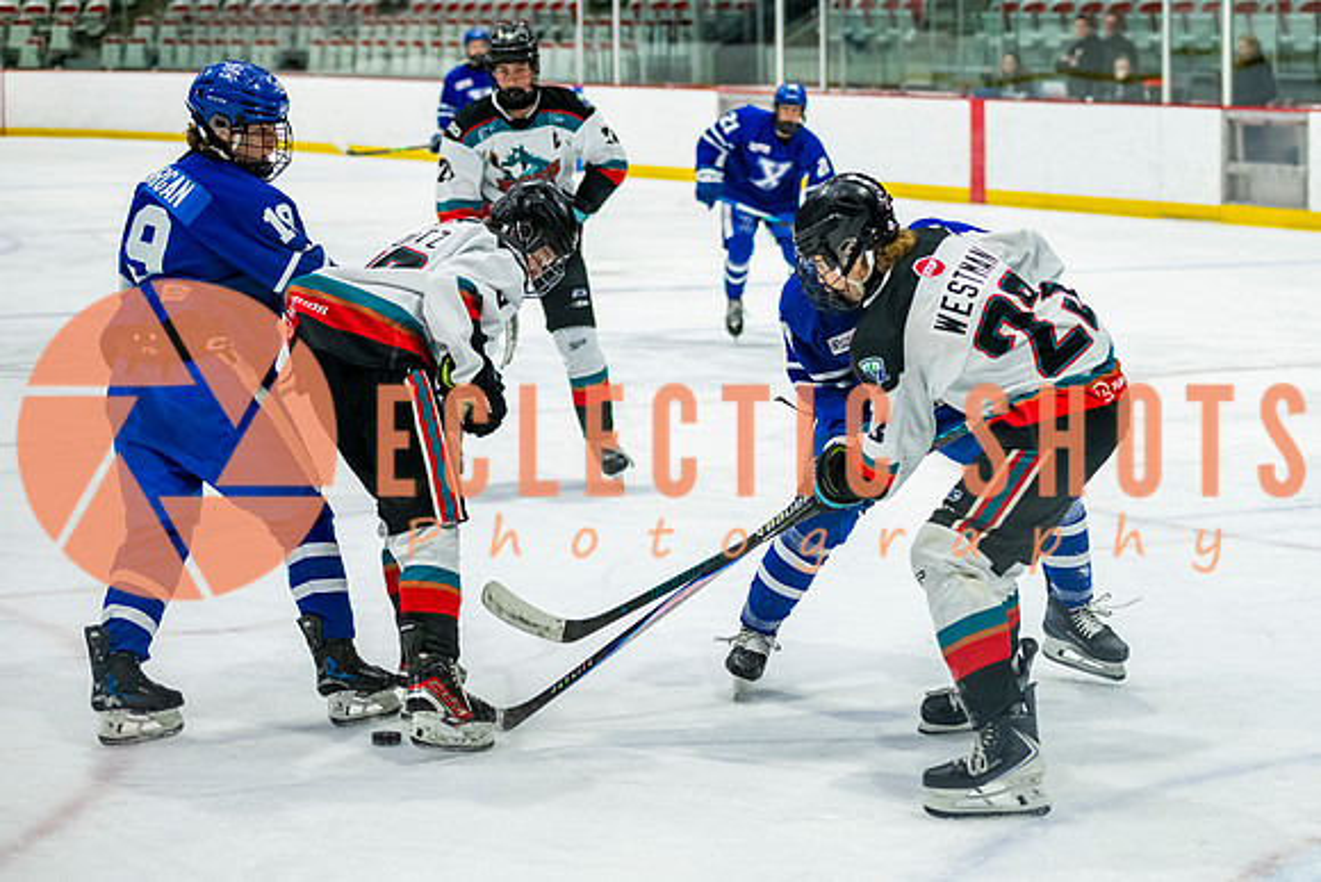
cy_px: 419
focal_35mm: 96
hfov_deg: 21.2
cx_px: 877
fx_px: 3521
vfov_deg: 14.3
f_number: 3.2
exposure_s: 1/800
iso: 1600
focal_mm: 70
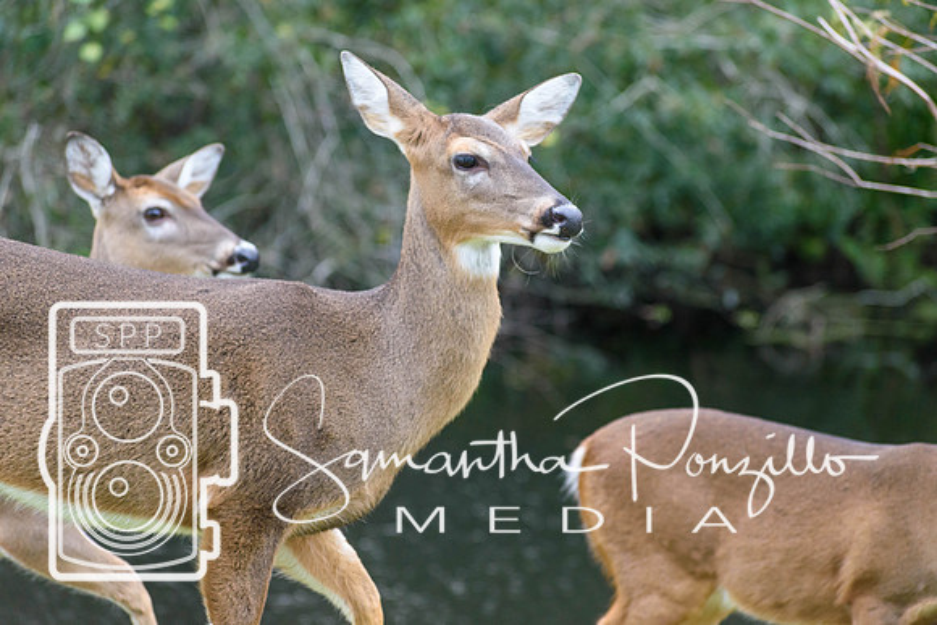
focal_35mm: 218
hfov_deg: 9.5
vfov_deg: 6.3
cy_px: 312
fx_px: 5662
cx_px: 468
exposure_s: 1/800
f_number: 4.8
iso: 800
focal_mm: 145
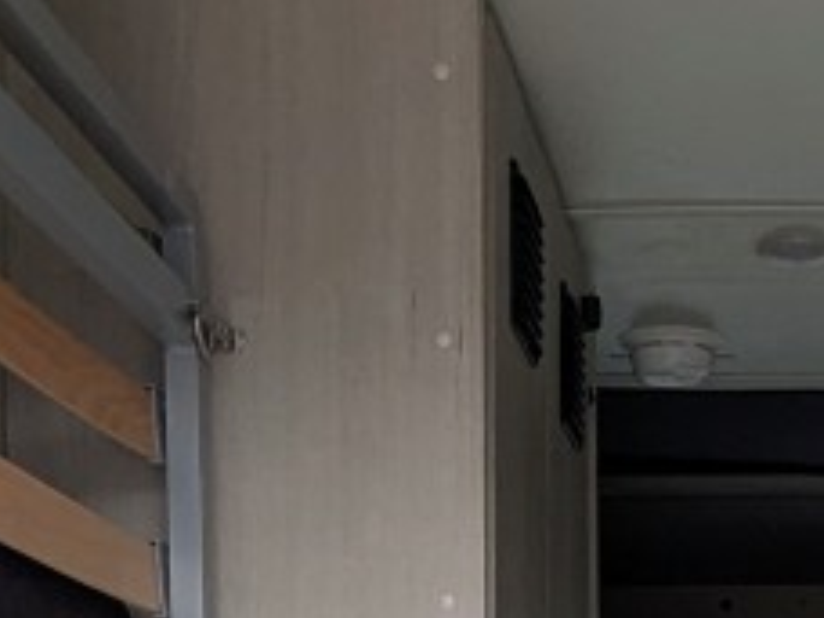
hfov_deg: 19.6
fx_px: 2333
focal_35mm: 98
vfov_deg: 13.4
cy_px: 1142
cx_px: 782
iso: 46
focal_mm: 2.35
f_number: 2.2
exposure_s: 1/204
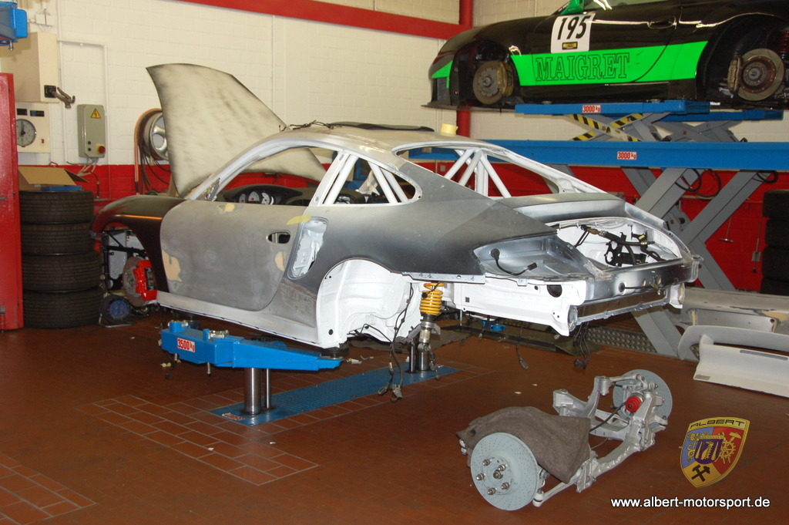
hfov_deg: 48.0
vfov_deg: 33.0
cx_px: 394
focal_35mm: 40
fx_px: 887
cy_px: 262
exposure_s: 1/60
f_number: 4
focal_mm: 27
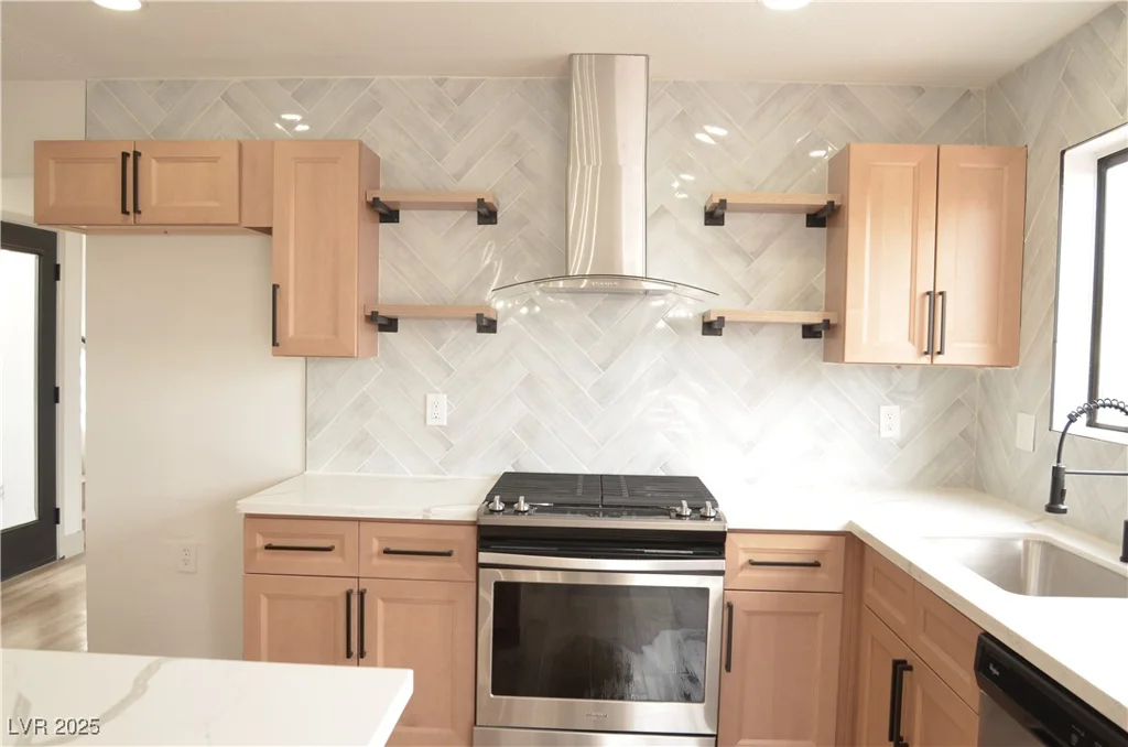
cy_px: 374
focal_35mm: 27
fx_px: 844
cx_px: 564
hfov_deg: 67.5
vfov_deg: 47.7
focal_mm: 18
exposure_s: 1/50
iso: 200
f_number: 3.5
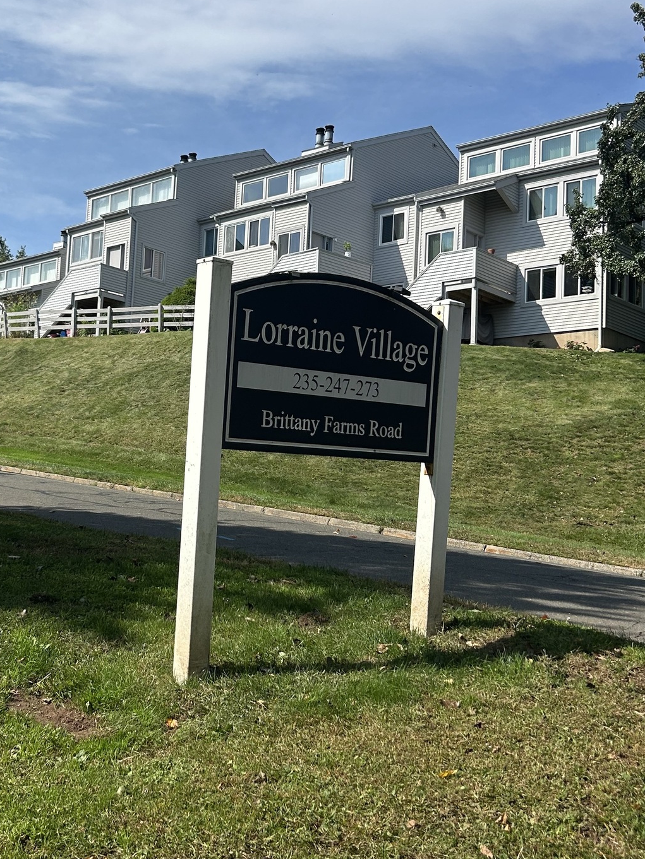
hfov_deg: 32.4
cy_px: 413
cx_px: 185
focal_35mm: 44
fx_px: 1093
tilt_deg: +7.1
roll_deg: -2.8
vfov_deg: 42.9
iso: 50
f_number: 1.5
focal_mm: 5.7
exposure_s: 1/4630
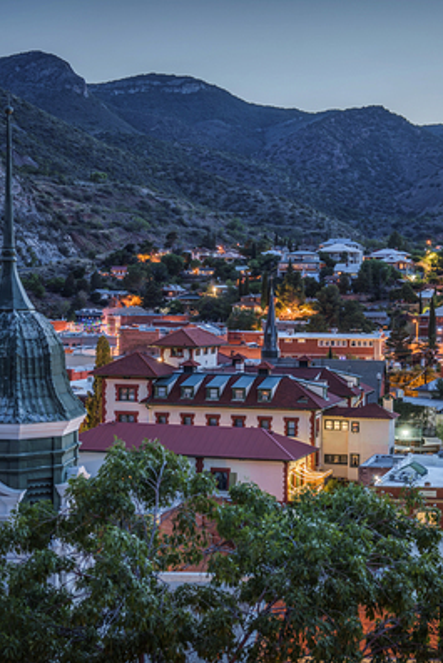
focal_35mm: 62
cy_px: 331
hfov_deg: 21.8
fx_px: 1143
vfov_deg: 32.4
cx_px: 301
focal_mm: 41
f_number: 3.2
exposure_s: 5
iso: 100
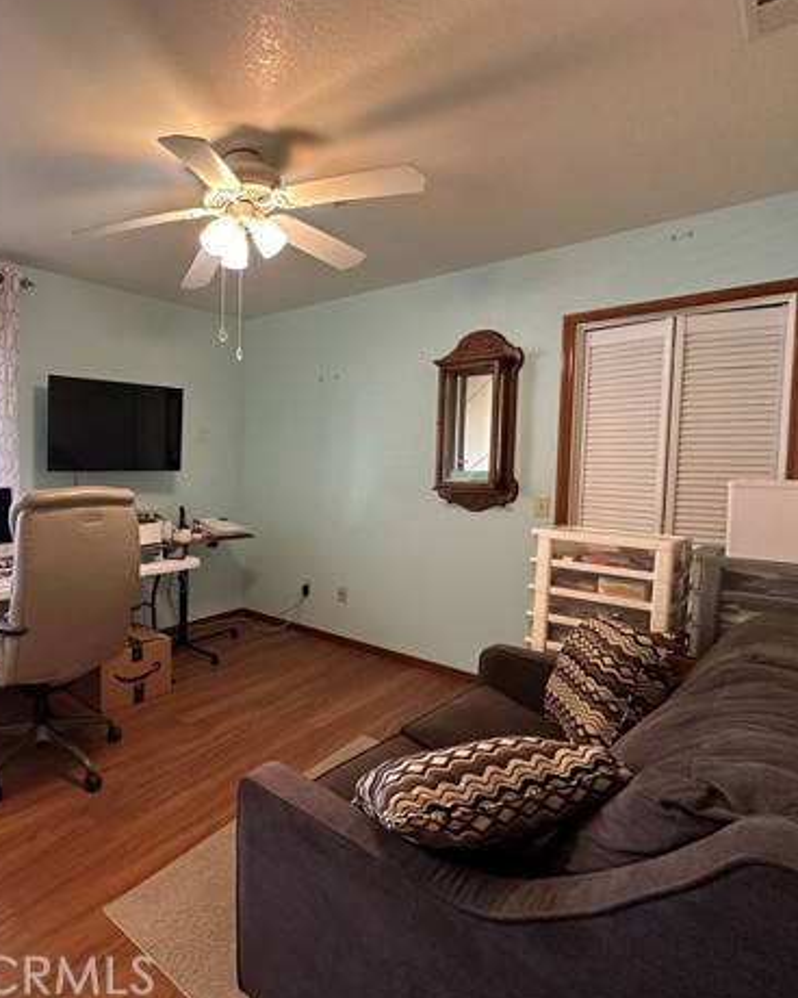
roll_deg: +0.1
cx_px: 176
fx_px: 561
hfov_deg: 65.4
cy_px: 486
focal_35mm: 19
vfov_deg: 83.3
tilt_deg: -3.1
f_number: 2.2
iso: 320
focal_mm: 2.22
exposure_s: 1/60
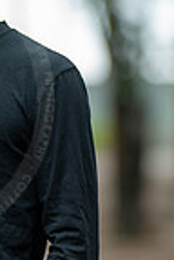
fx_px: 2878
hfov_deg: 3.5
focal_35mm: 397
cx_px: -71
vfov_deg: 5.2
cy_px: 162
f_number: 1.2
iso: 250
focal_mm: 85
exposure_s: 1/400
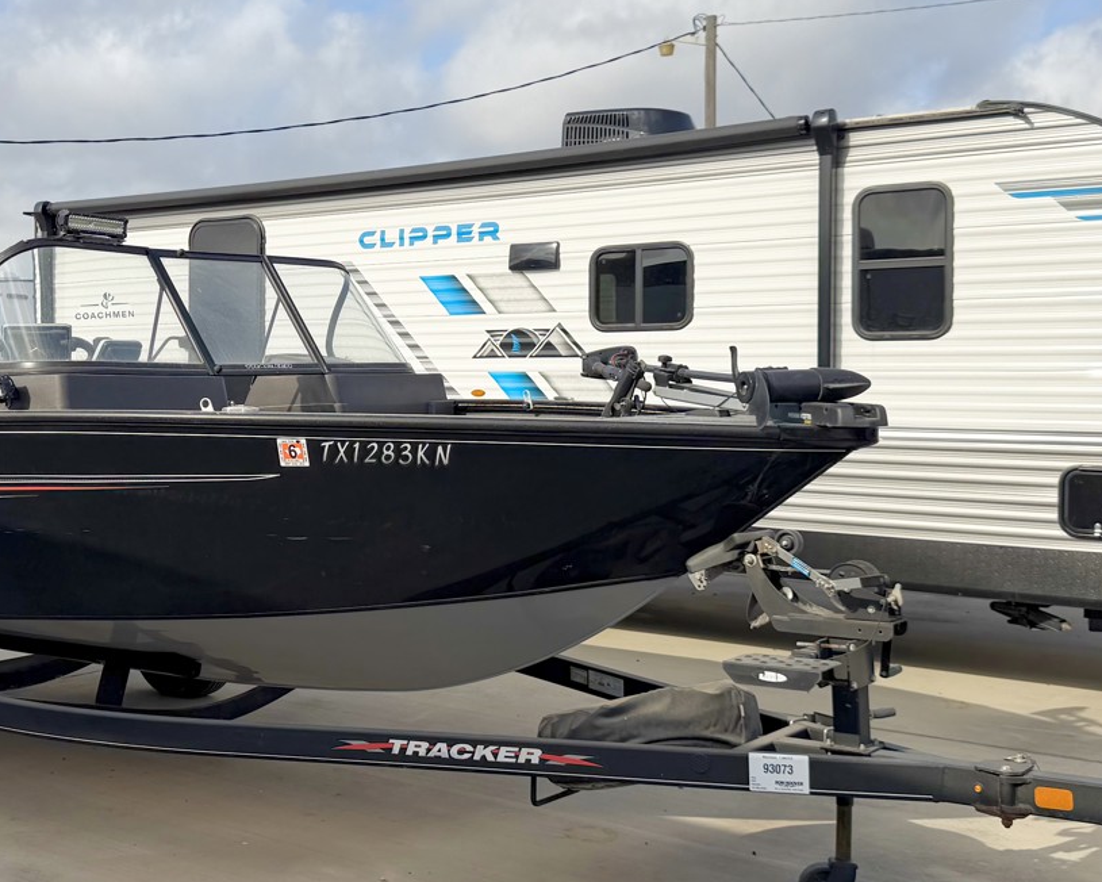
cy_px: 384
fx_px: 1500
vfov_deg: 32.7
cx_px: 342
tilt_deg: +5.6
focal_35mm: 46
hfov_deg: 39.7
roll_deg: -0.8
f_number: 1.78
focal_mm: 6.76
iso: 80
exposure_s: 1/5714
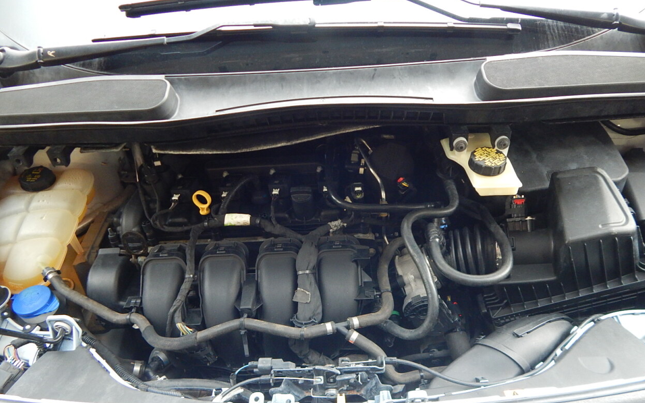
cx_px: 323
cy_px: 247
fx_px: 422
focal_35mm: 24
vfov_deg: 50.6
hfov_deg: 74.8
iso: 280
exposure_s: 1/30
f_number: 3
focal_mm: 4
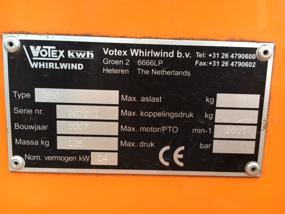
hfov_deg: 61.7
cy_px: 107
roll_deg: -2.3
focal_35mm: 29
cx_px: 142
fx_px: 239
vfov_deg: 48.2
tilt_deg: -5.0
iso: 50
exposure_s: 1/33
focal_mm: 4.15
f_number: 2.2
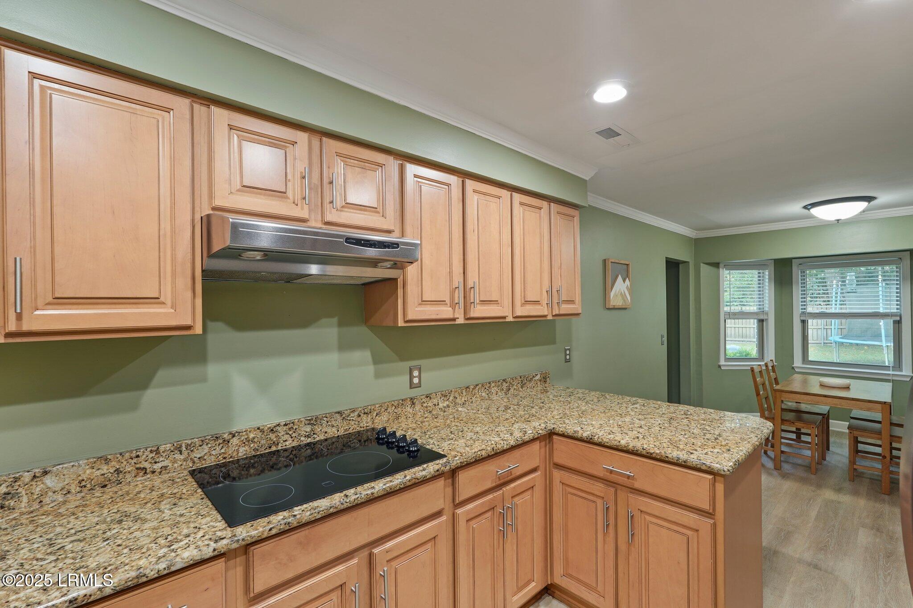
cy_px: 304
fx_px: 431
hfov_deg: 93.3
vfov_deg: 70.4
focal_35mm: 17
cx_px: 456
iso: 500
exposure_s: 1/1.67
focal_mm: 17
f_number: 9
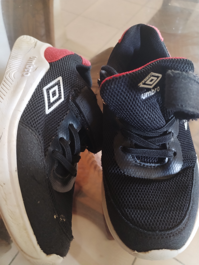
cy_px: 132
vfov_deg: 61.7
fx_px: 222
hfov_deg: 48.2
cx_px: 100
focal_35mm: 29
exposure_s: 1/25
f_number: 1.8
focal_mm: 4.75
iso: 669
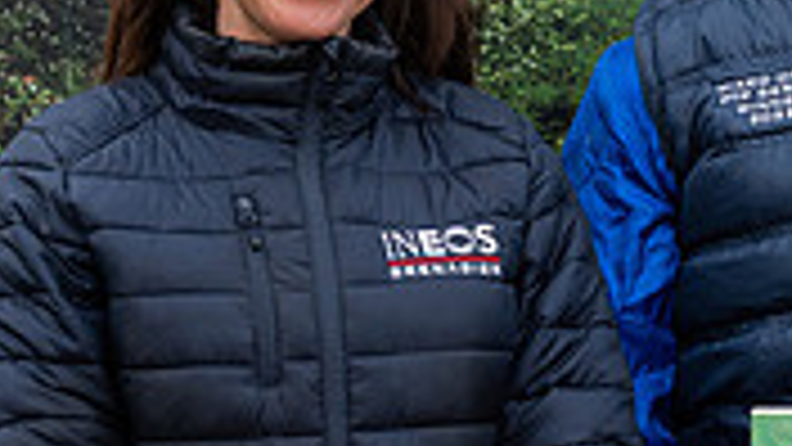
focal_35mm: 209
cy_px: 153
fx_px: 4389
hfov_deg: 10.3
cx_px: 709
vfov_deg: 5.8
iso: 400
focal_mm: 52
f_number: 5
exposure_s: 1/250
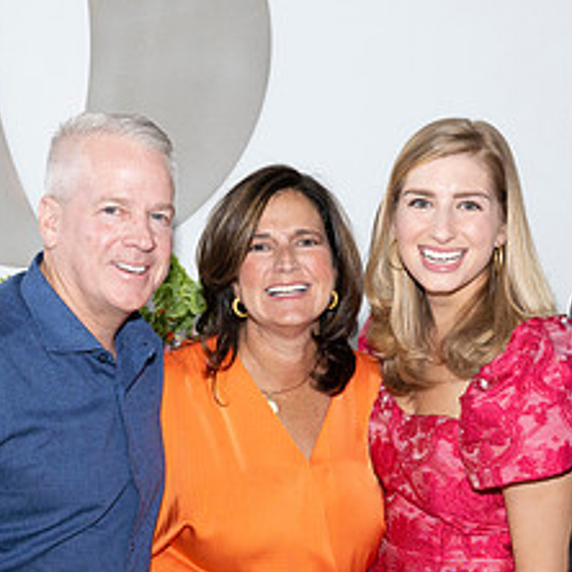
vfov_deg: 17.3
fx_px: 1869
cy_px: 432
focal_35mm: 100
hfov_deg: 17.4
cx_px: 379
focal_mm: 45
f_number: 5.6
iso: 800
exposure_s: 1/60
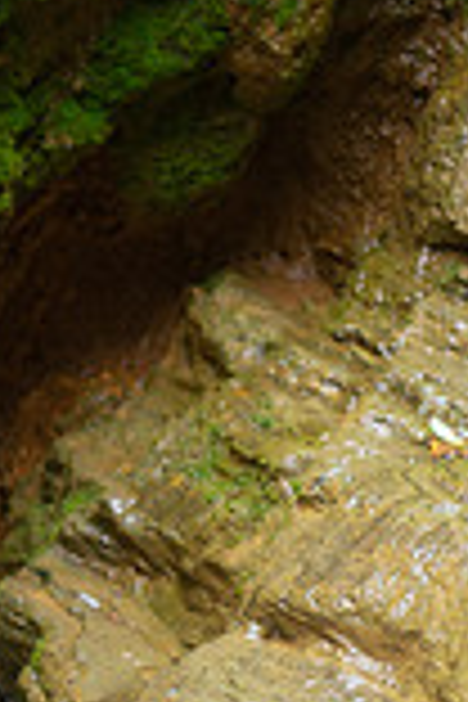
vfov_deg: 14.2
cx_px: -180
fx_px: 2808
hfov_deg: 9.3
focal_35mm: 144
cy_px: 292
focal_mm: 50
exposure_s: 1/640
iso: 400
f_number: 1.8
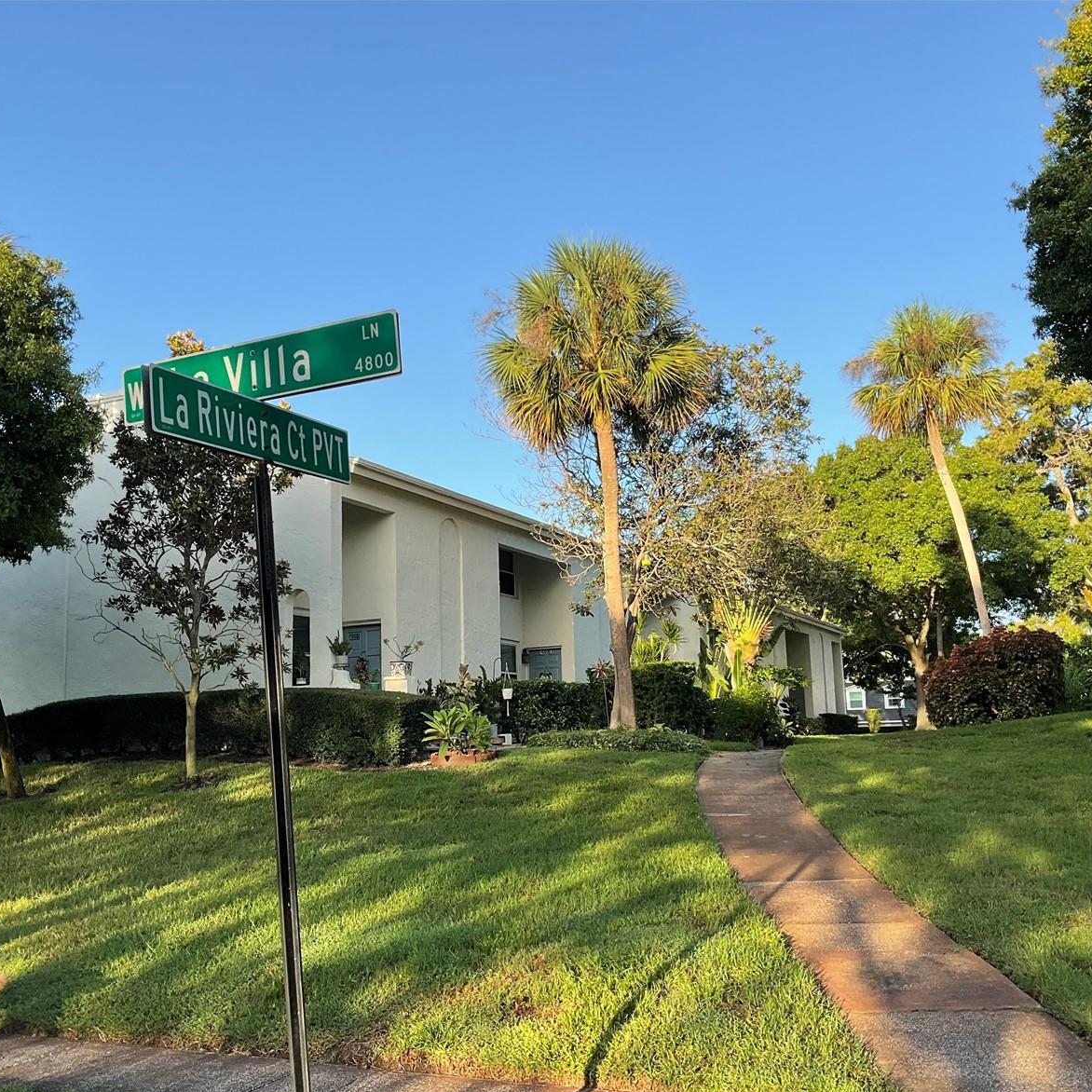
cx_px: 542
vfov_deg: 47.2
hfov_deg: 47.2
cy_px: 558
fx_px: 1249
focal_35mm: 35
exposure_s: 1/642
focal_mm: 3
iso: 25
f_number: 1.8
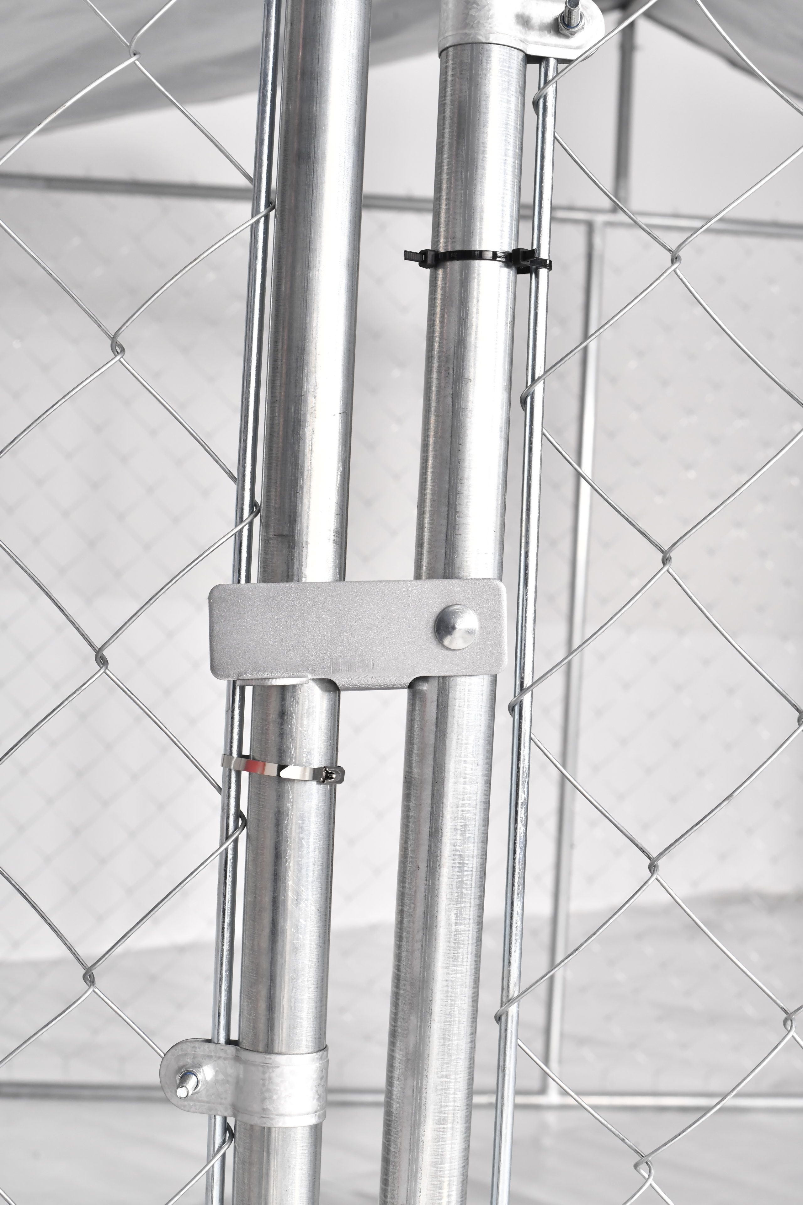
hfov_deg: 27.0
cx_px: 402
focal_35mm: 50
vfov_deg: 39.6
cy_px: 602
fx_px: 1673
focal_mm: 50
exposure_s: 1/160
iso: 2000
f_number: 13
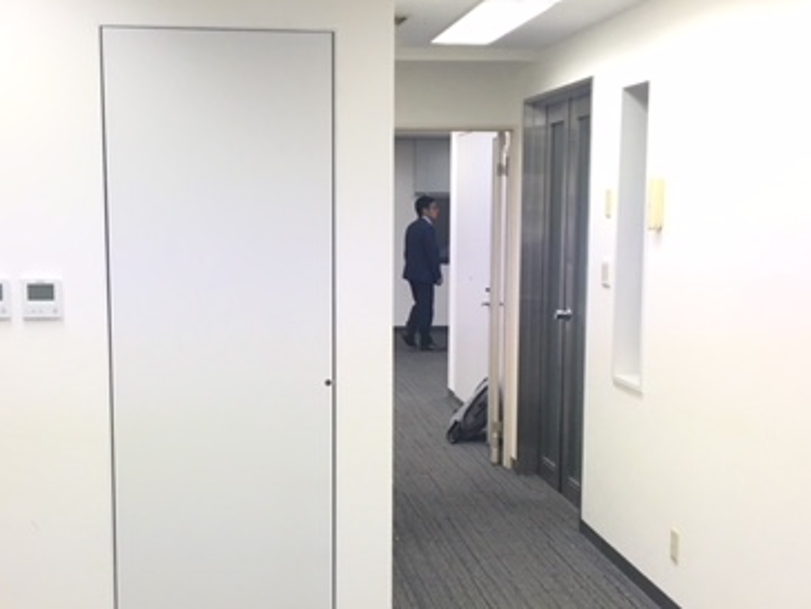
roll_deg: -0.4
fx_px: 1195
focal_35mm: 51
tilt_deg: -6.1
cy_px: 359
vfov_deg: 28.5
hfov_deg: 37.5
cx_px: 368
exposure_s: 1/30
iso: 32
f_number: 2.2
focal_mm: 4.15
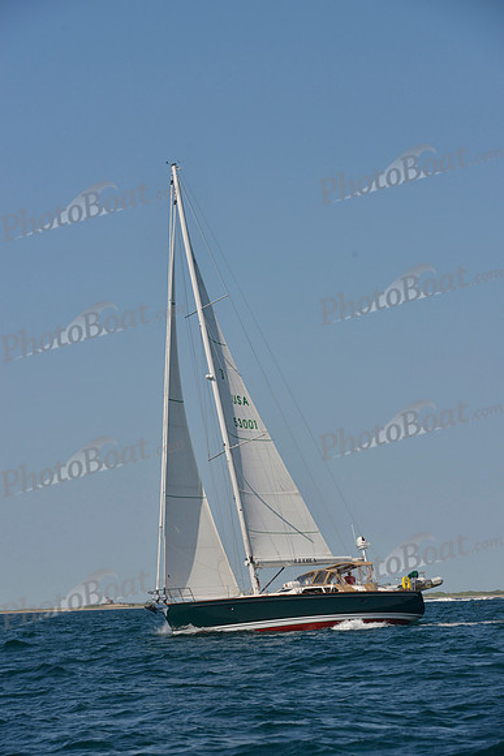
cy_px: 378
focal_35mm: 120
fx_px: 2518
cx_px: 252
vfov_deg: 17.1
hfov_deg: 11.4
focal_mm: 120
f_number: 10
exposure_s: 1/800
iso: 400
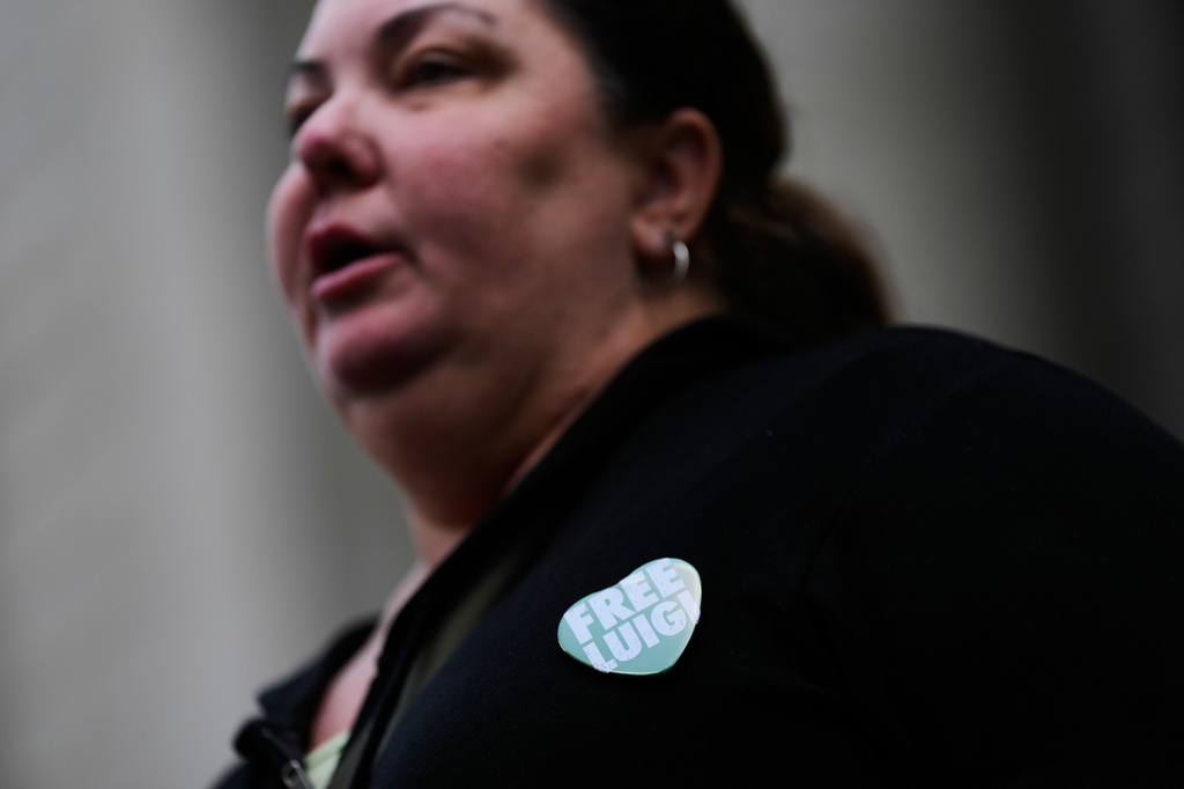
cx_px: 592
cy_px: 394
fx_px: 6575
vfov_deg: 6.9
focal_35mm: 200
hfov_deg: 10.3
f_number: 2.8
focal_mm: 200
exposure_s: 1/2500
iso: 250
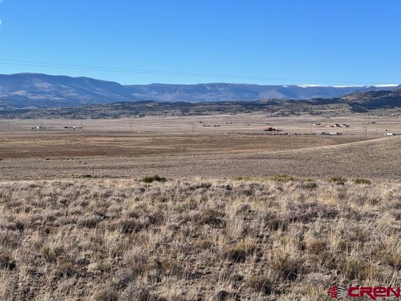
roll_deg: -0.2
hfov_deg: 25.3
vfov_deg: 19.1
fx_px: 892
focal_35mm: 77
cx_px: 200
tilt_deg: -3.3
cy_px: 150
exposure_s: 1/821
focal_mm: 9
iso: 32
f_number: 2.8
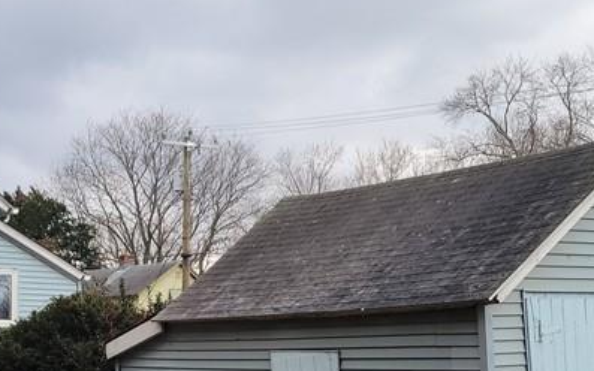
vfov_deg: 17.8
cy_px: 392
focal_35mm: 71
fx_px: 1149
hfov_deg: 27.8
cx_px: 49
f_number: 1.8
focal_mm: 5.4
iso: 40
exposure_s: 1/300
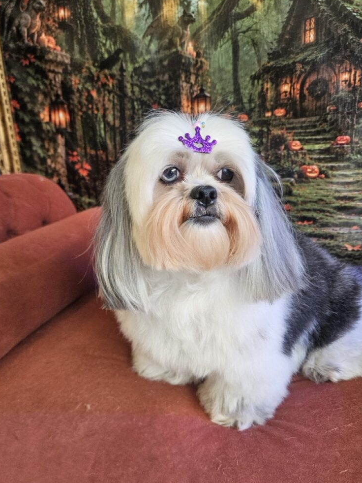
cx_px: 175
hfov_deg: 56.8
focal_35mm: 24
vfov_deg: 71.6
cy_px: 249
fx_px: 335
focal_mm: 5.4
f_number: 1.8
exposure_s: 1/207
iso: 200
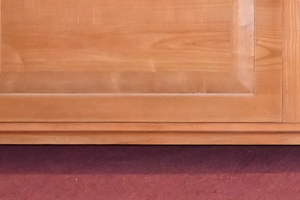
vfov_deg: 6.0
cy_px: -331
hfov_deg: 8.7
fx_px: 1818
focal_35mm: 218
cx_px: 697
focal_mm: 22
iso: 1600
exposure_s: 1/200
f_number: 5
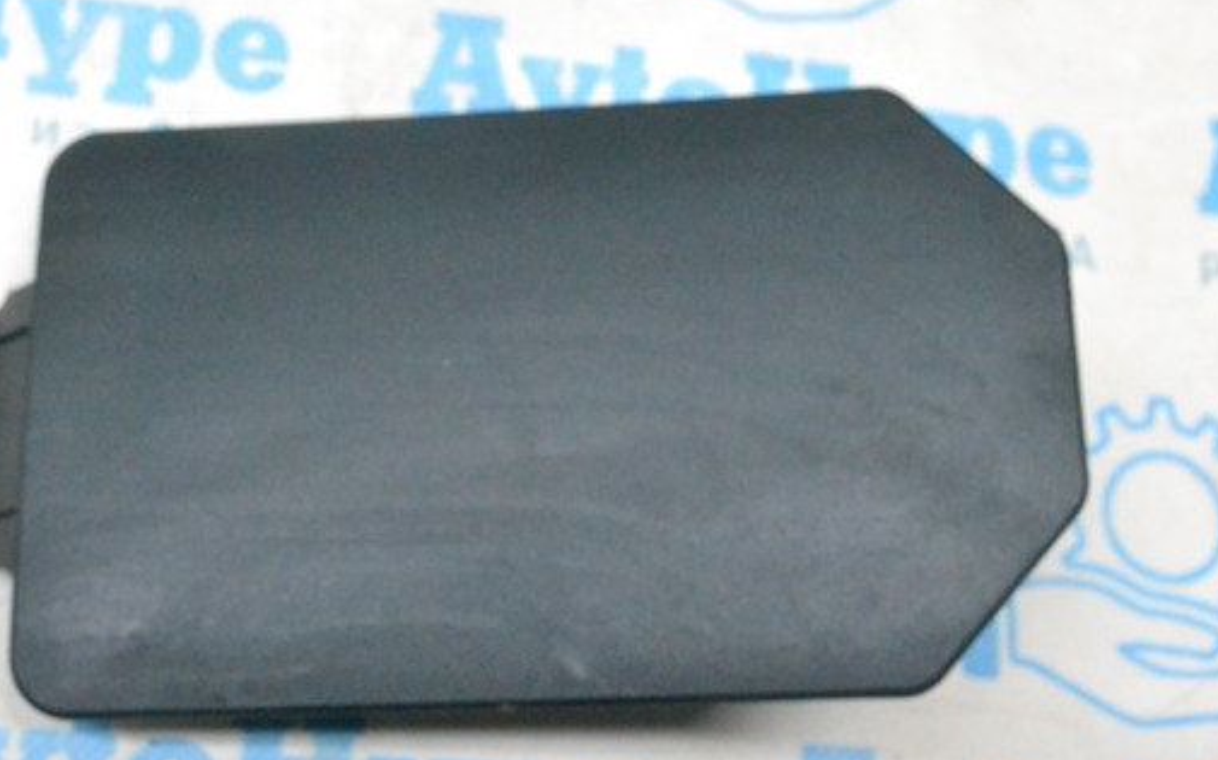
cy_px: 369
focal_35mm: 62
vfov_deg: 20.9
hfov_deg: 33.0
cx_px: 576
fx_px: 2057
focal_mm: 32
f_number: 10
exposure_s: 1/125
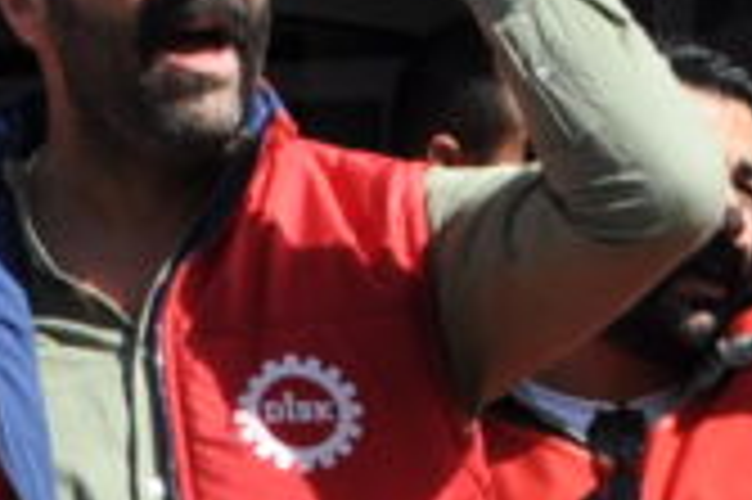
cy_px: 667
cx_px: 1112
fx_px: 6135
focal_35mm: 294
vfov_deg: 4.6
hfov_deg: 6.9
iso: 200
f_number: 9
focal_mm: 32
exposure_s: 1/320
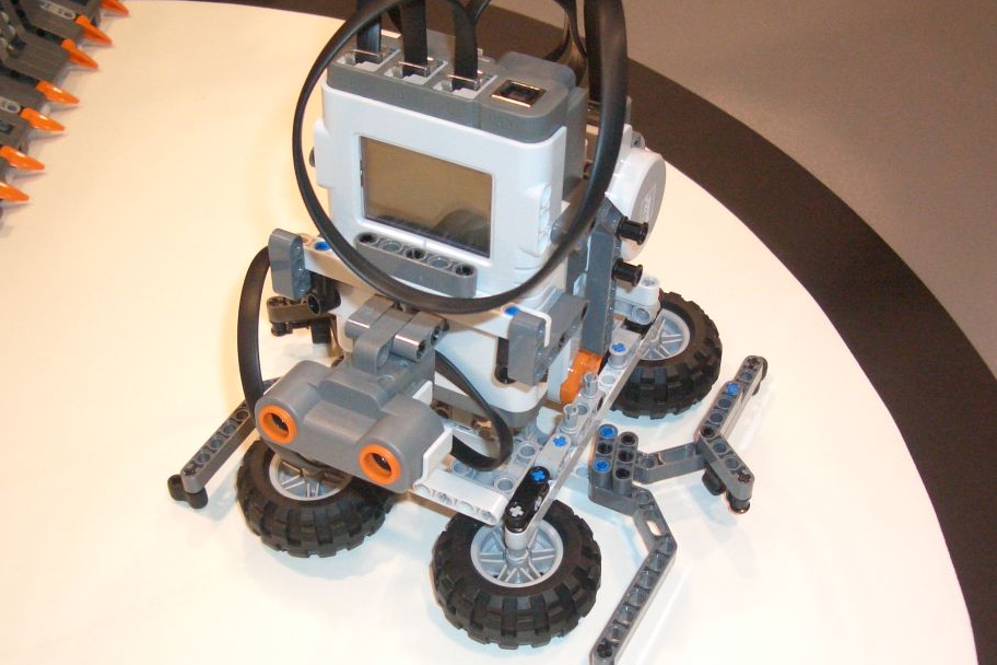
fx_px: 1274
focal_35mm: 46
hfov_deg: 42.7
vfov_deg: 29.1
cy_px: 409
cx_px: 491
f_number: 2.6
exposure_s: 1/100
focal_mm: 5.8
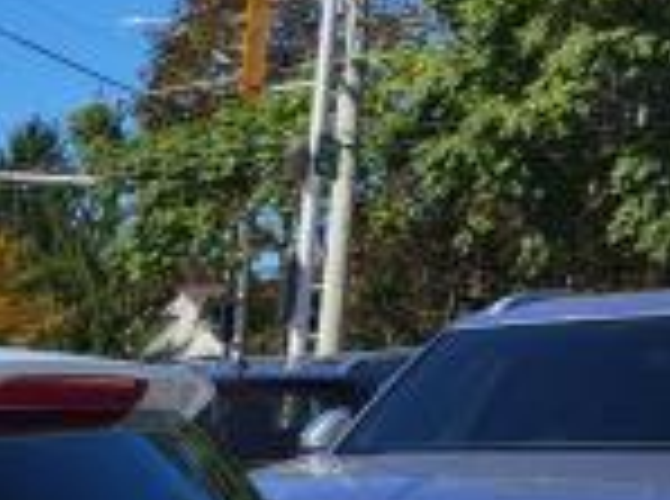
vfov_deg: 11.7
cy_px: 1014
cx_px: -728
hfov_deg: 14.3
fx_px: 2163
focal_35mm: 112
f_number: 1.8
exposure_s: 1/5116
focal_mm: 5.4
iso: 40
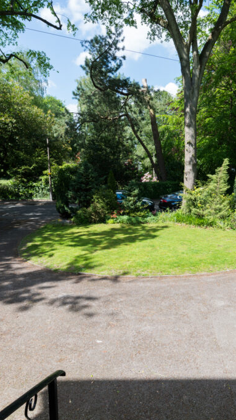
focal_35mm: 24
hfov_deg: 46.7
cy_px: 213
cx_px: 164
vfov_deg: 76.3
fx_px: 267
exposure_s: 1/160
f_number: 8
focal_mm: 15
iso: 200
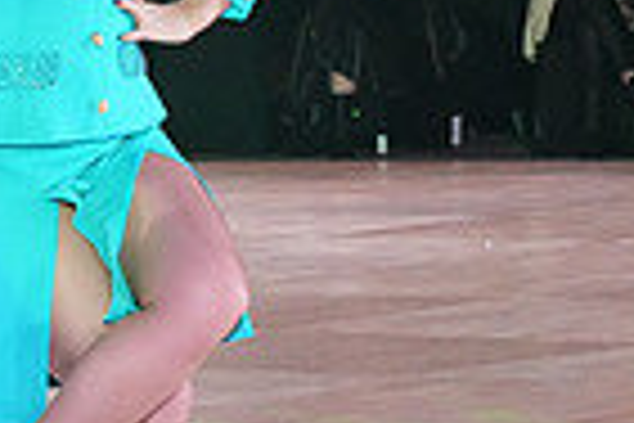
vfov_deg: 4.8
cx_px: -647
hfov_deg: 6.9
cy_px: 79
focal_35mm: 287
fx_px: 5054
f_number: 6.3
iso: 8000
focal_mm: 70
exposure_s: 1/250
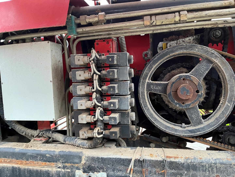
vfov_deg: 53.1
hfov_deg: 67.3
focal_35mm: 26
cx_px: 118
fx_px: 177
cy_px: 88
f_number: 1.6
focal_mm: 5.1
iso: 500
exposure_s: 1/60
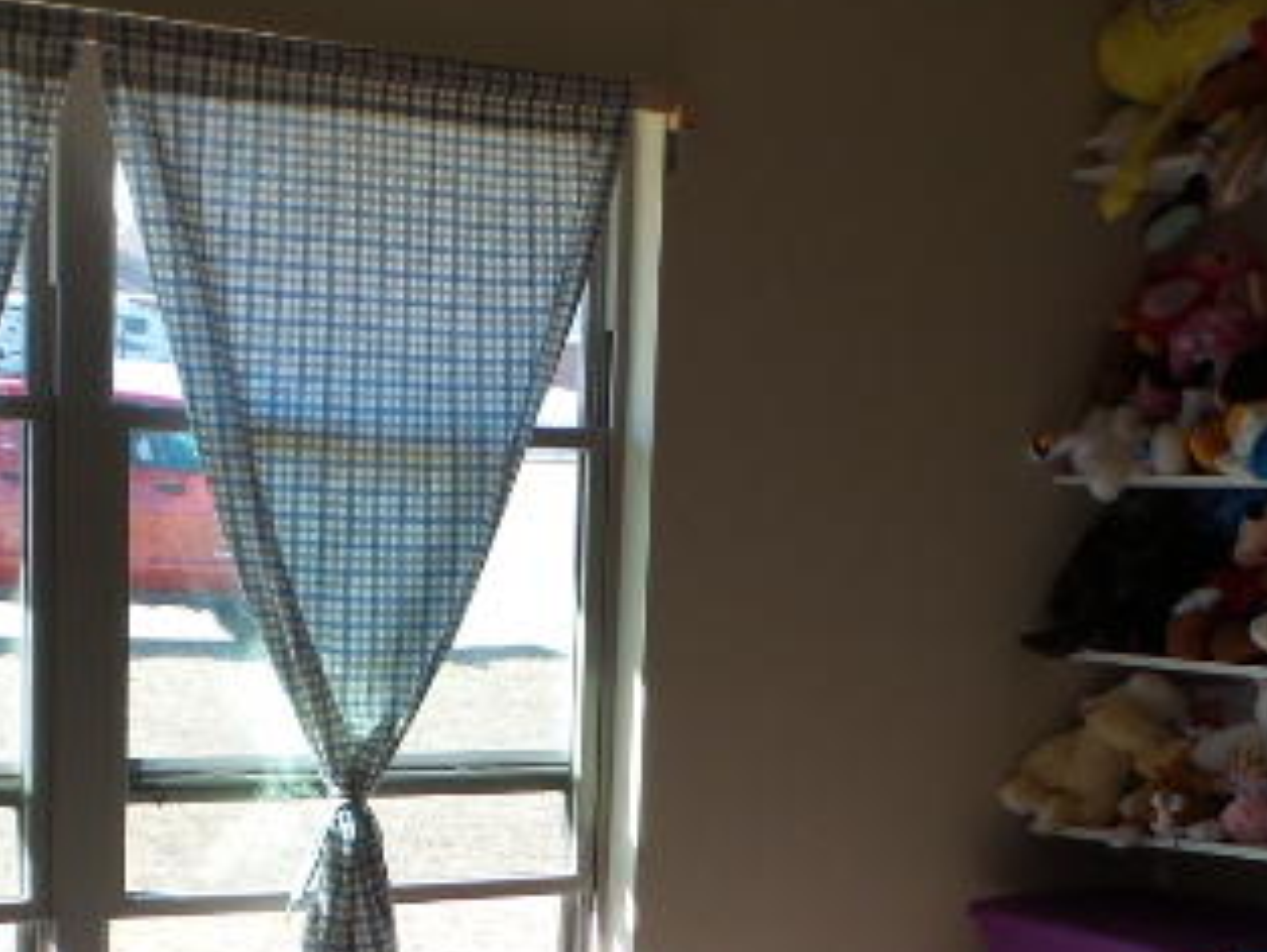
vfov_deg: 19.1
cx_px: 730
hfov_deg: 25.9
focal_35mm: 75
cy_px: 944
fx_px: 2747
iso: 100
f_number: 3.5
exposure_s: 1/80
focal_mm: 4.1
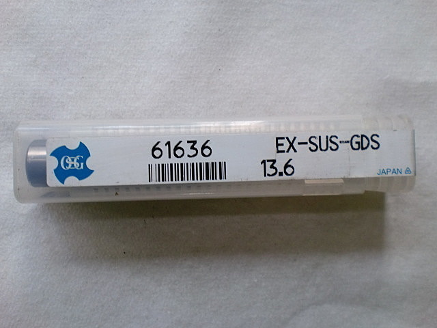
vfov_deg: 40.7
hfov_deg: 52.6
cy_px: 164
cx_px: 218
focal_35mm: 35
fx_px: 442
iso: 125
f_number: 3.1
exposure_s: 1/60
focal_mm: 6.3
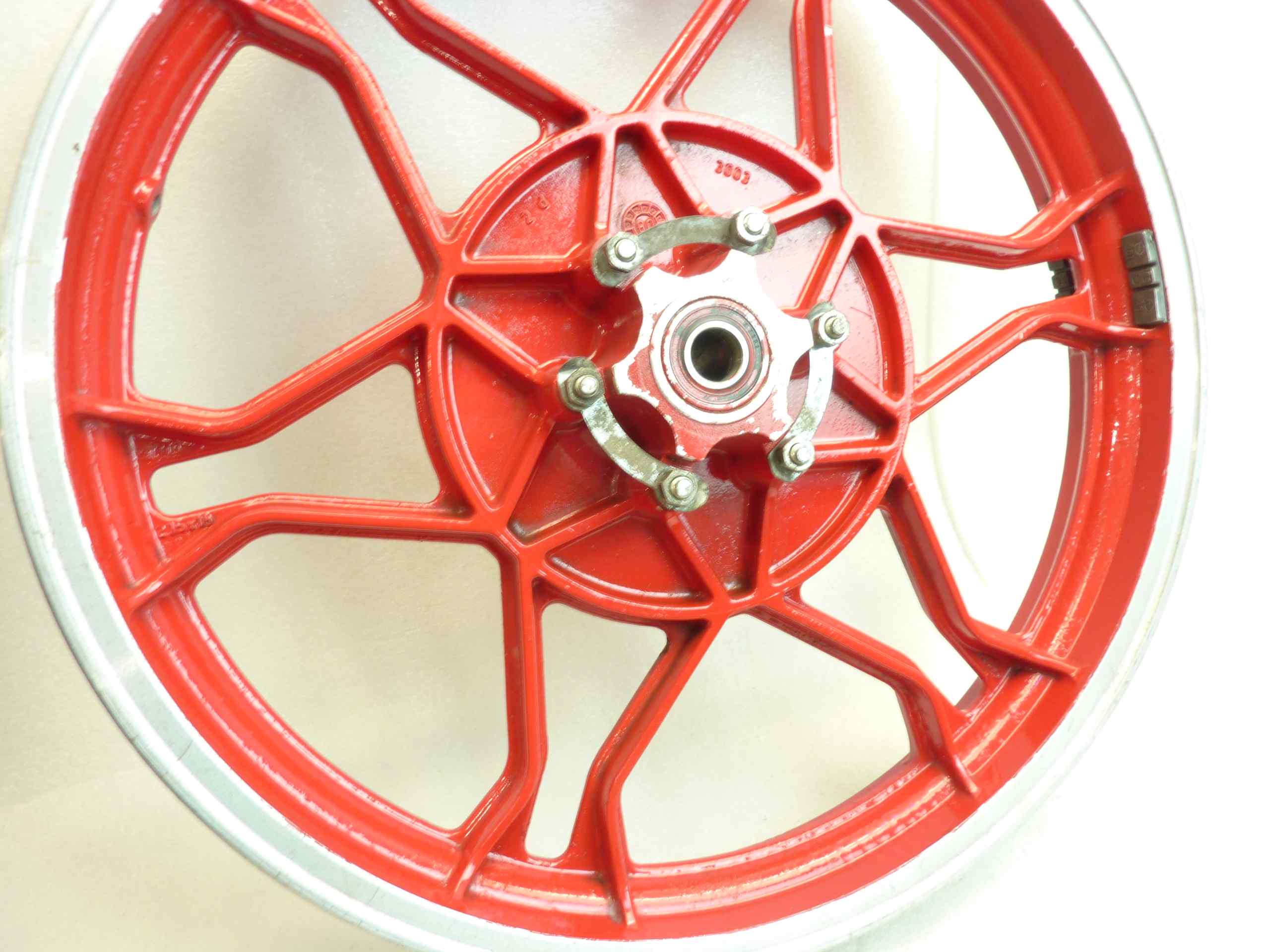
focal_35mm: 25
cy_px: 476
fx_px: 917
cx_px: 635
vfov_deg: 54.9
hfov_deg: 69.4
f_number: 3.3
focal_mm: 4.1
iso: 80
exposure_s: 1/8
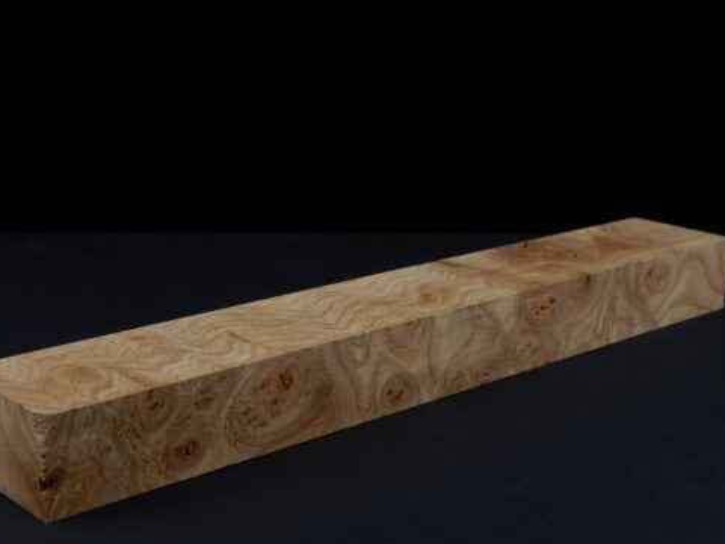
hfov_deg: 32.2
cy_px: 274
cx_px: 341
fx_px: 1257
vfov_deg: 24.4
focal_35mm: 60
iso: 125
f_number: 3.7
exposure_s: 1/125
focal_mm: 8.6
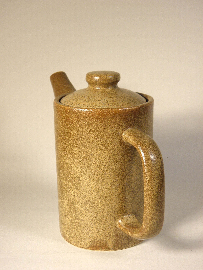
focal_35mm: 59
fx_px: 461
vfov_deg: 32.7
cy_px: 135
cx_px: 102
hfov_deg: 24.8
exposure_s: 1/50
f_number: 4.1
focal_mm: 10.6
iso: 100
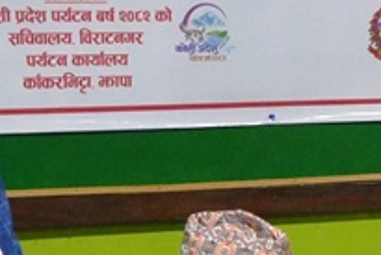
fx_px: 1747
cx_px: 494
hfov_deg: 12.1
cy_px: 165
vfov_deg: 8.3
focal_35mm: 165
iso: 10000
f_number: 4
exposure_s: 1/160
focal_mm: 33
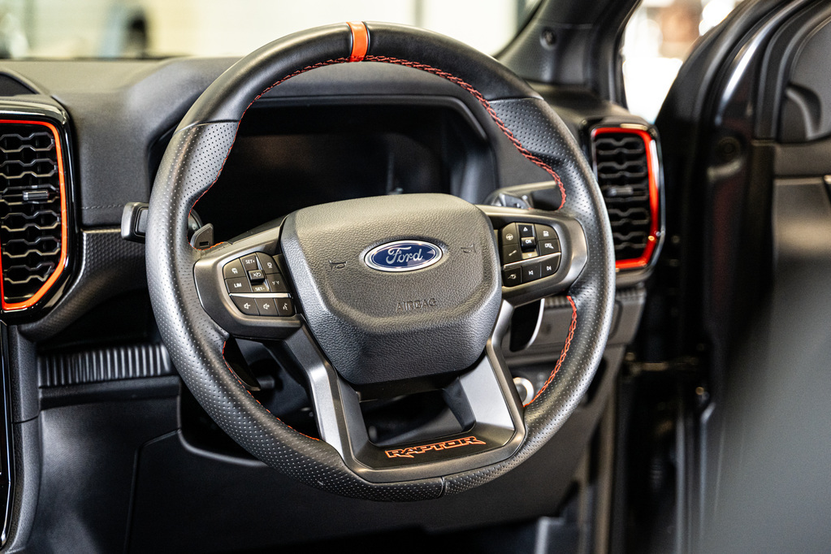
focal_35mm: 59
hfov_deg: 33.9
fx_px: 1362
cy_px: 277
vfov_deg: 23.0
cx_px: 416
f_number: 2.8
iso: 1600
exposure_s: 1/160
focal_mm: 59
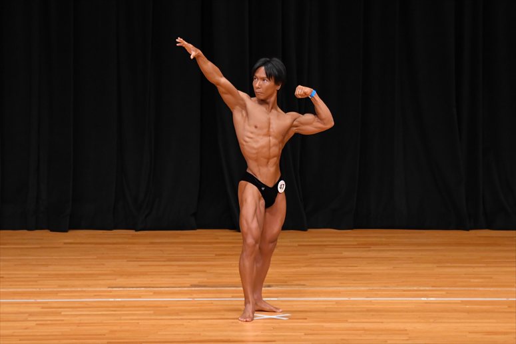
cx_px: 258
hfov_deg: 8.1
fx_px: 3653
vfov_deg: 5.4
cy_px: 172
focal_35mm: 255
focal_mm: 170
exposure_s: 1/400
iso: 3200
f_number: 5.6
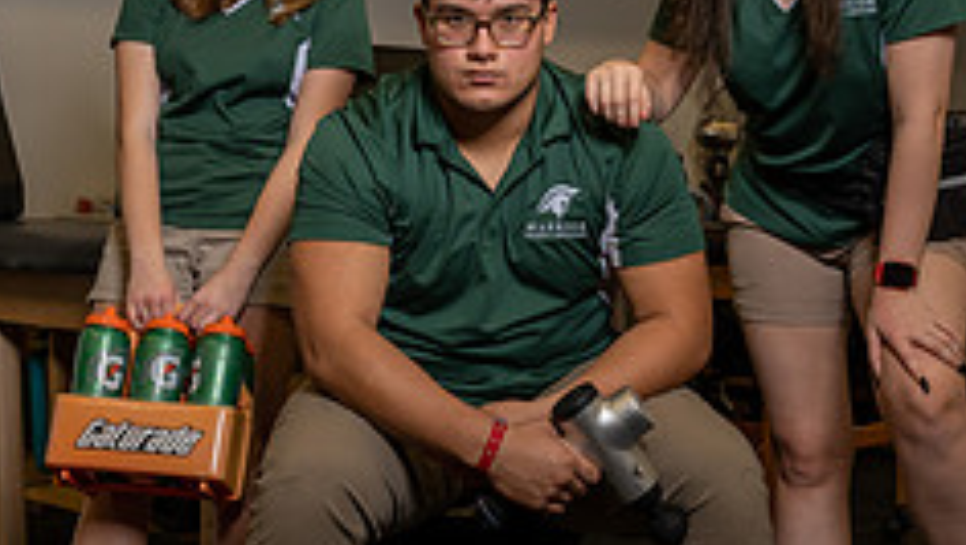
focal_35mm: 64
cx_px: 467
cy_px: 275
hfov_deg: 32.8
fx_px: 1640
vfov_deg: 18.8
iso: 640
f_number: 7.1
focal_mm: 32
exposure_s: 1/250
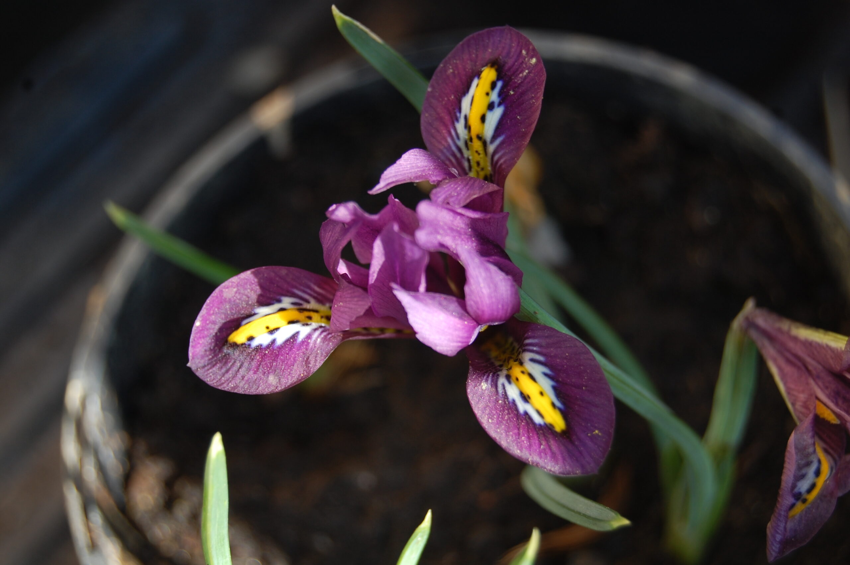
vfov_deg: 16.5
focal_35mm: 82
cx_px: 425
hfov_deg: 24.6
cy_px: 282
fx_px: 1946
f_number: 6.3
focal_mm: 55
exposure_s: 1/160
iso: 200
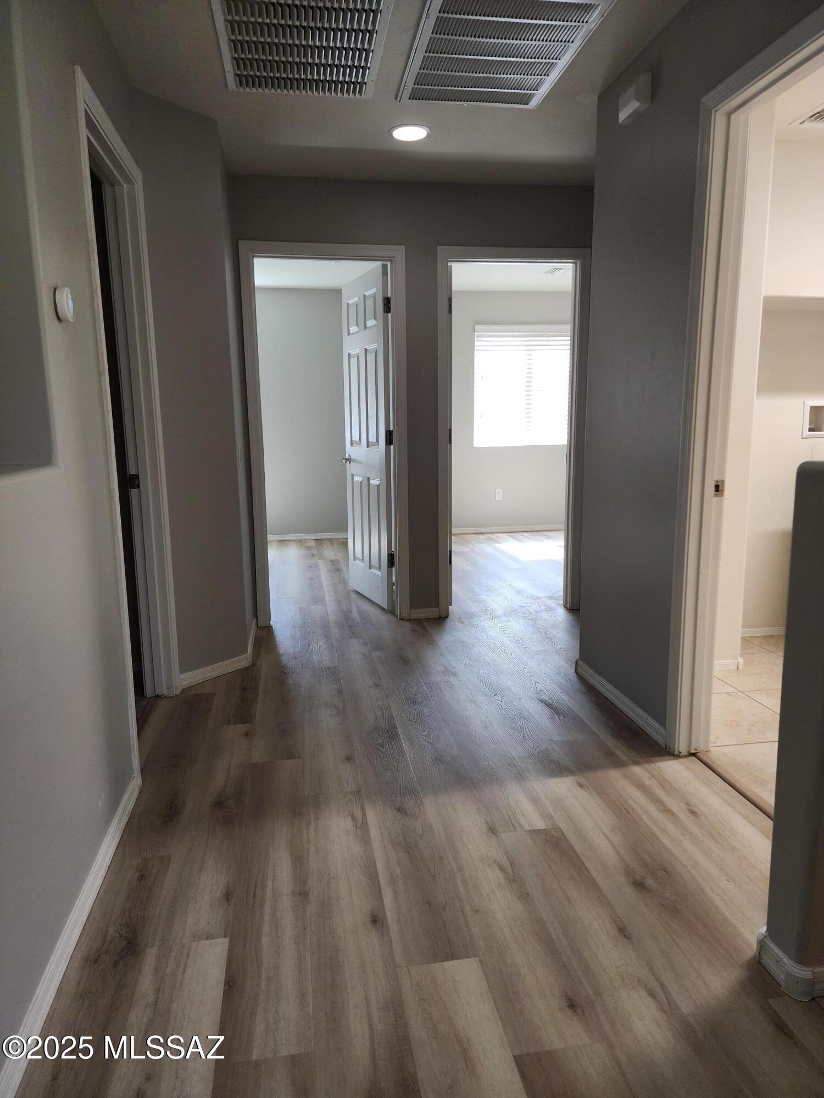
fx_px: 730
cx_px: 412
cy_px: 549
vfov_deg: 73.9
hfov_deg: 58.9
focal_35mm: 23
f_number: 1.8
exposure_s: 1/120
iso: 250
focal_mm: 6.4
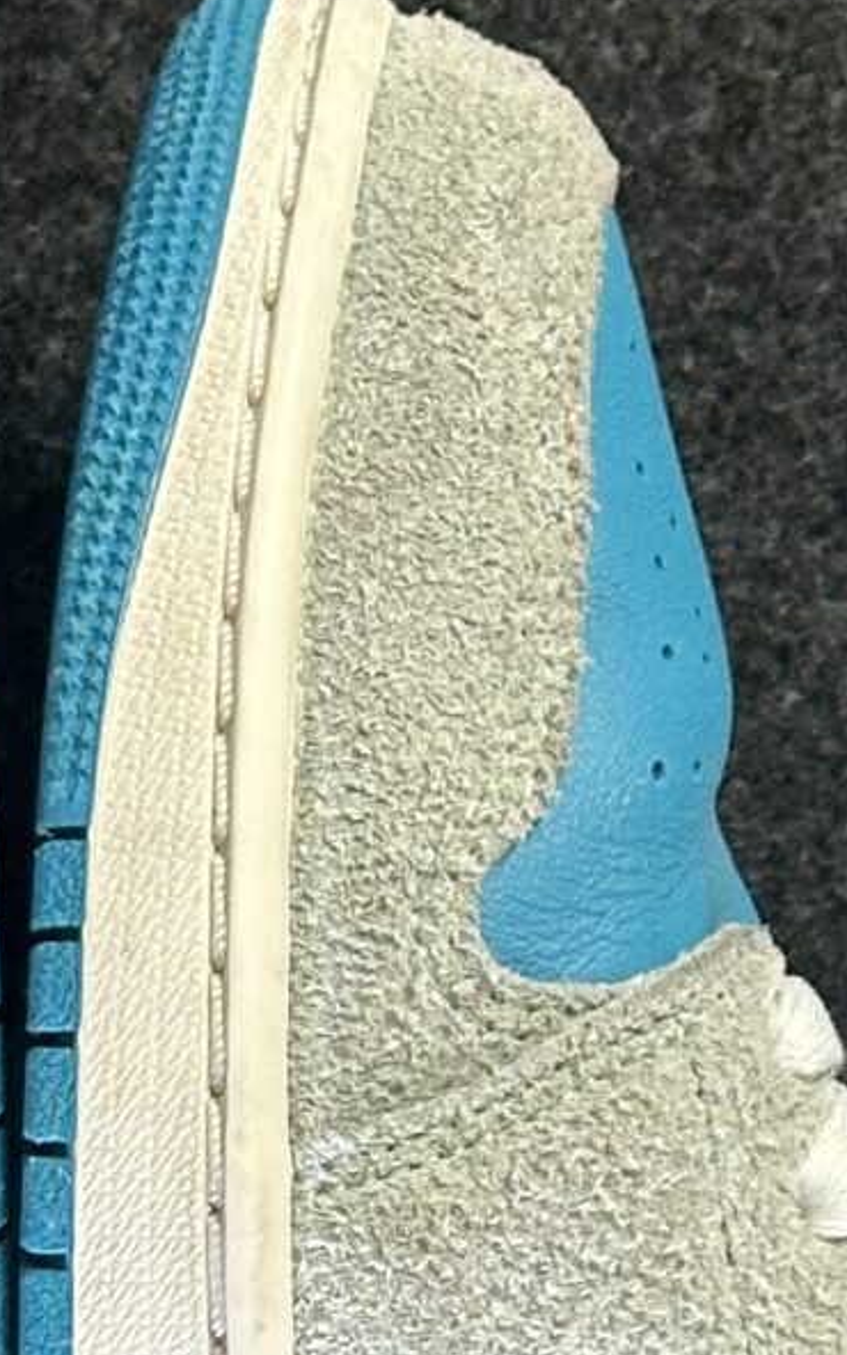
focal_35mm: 220
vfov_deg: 9.4
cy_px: 1794
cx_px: 80
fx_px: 8125
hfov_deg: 6.0
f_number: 1.78
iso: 200
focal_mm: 6.86
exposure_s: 1/50
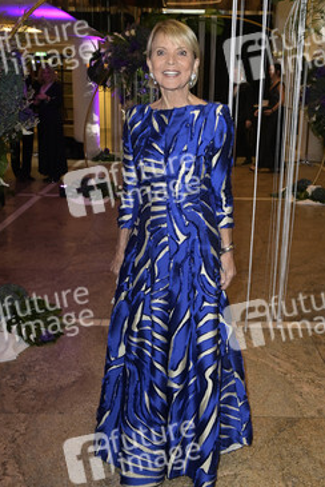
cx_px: 170
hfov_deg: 37.9
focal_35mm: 35
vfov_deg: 54.4
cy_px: 252
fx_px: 473
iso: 2500
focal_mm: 32
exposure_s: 1/80
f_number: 5.6
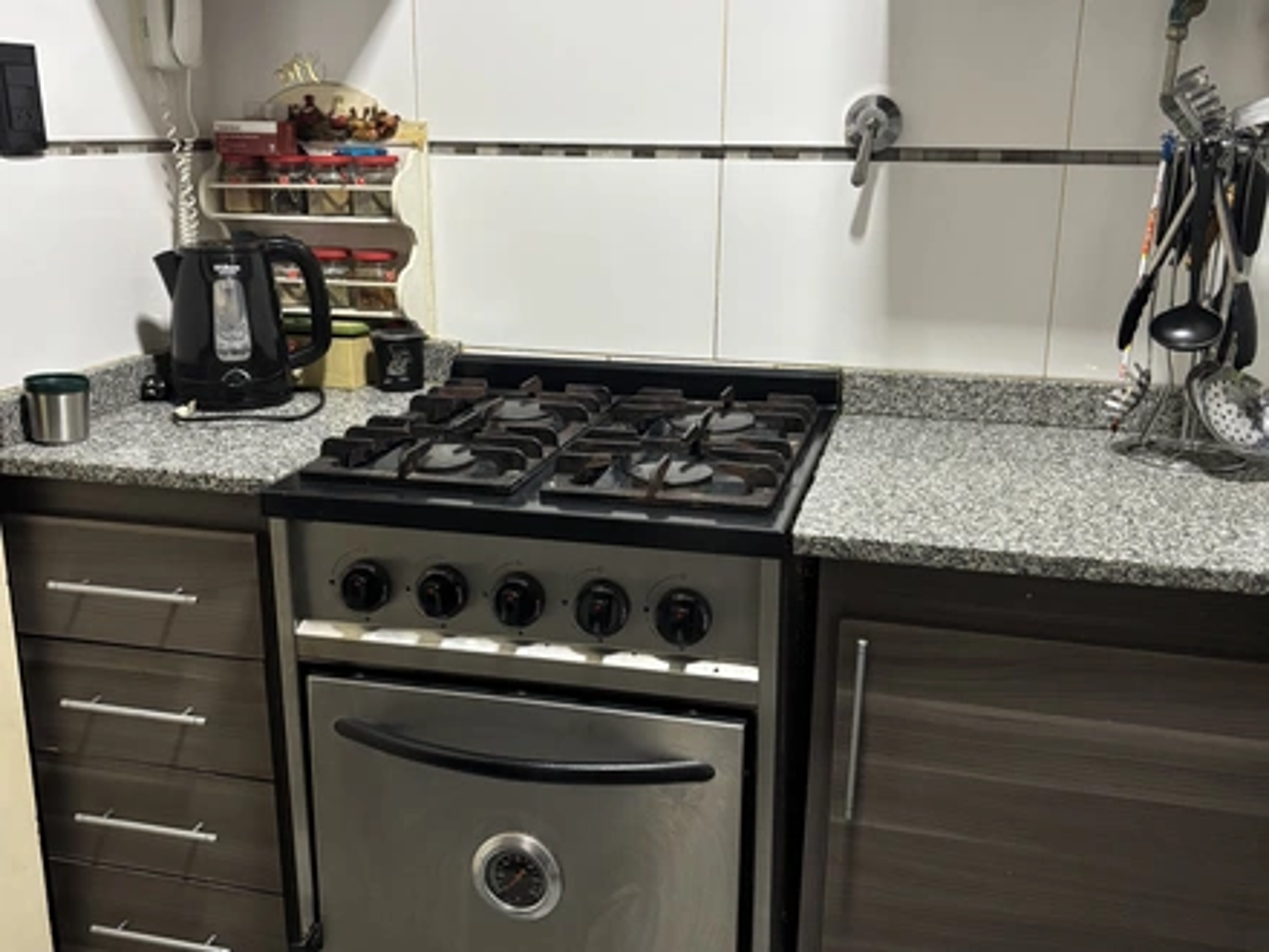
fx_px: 953
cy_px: 476
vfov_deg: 53.1
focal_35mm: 26
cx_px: 634
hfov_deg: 67.3
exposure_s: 1/50
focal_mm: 5.96
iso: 400
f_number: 1.6
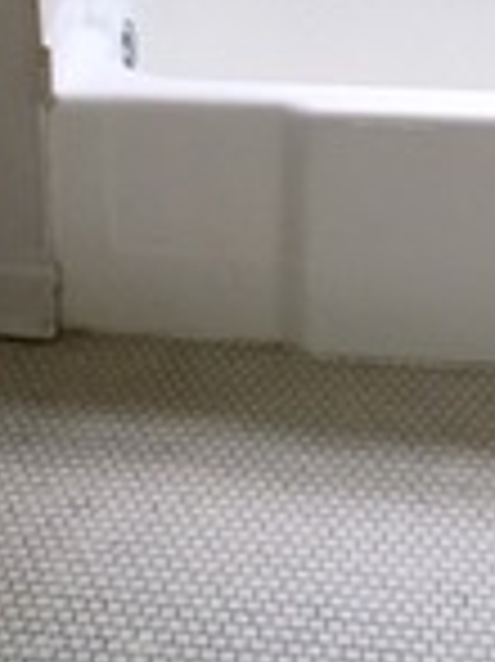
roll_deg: +0.2
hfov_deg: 15.5
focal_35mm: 95
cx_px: 171
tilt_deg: -14.8
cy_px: -171
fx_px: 1814
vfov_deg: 19.3
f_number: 2.2
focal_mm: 4.15
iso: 40
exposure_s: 1/120
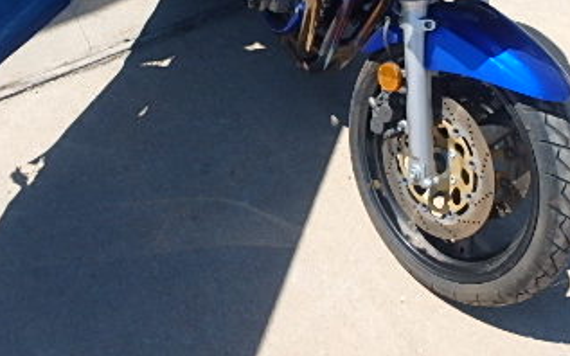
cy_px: -74
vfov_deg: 25.6
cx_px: 358
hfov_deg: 44.0
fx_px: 699
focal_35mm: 45
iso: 125
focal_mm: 3.7
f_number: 3.5
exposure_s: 1/1000
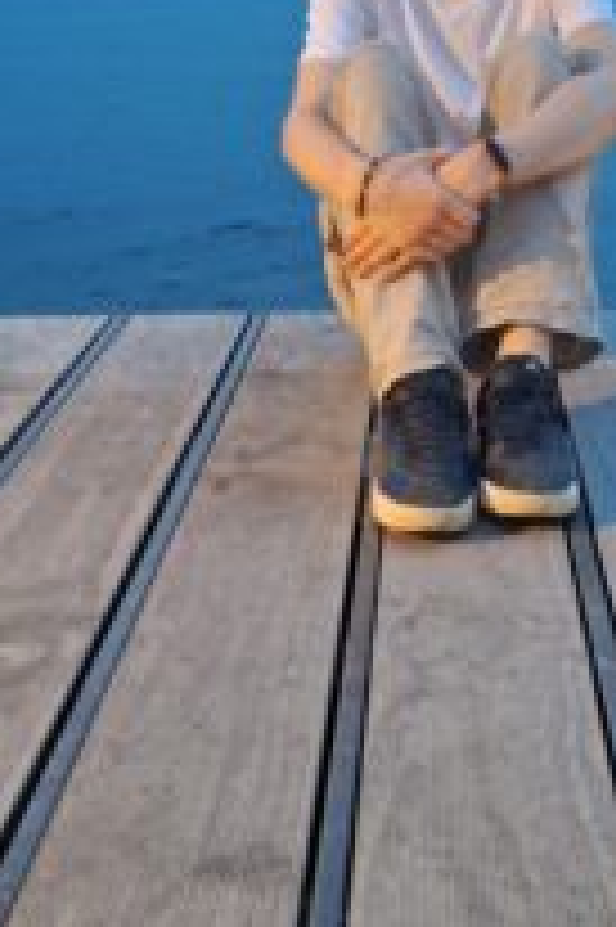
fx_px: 1594
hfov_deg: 21.7
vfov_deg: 31.2
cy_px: 128
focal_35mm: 62
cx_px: 468
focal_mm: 5.54
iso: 800
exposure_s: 1/20
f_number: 1.8
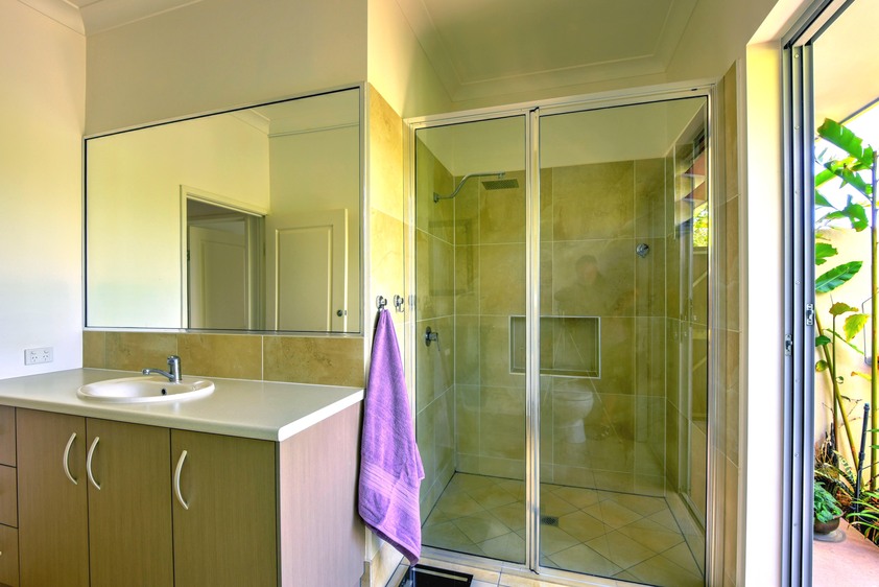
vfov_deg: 73.8
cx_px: 440
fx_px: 391
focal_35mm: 16
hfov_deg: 96.7
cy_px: 294
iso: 200
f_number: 11
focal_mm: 16
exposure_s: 1/15
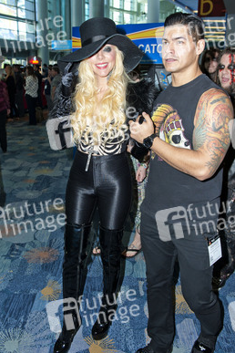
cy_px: 174
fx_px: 294
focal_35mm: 30
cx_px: 120
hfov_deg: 43.6
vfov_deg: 61.9
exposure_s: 1/320
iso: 500
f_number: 5
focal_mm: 29
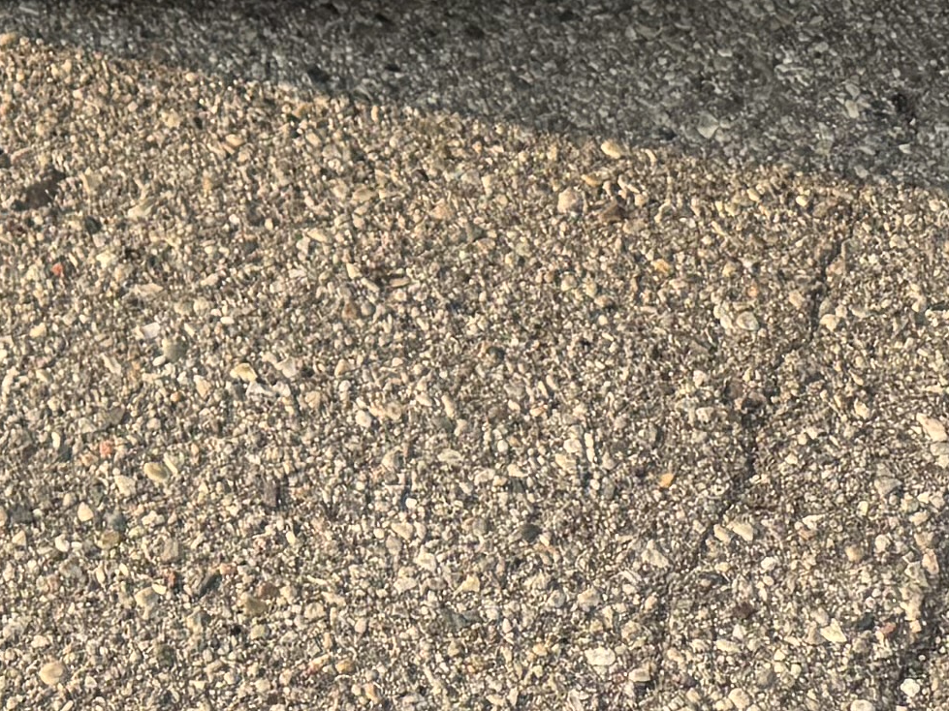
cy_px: -1182
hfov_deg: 13.1
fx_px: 3838
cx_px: -569
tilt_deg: -20.7
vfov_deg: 9.1
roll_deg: +0.1
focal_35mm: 140
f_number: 1.78
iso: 80
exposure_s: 1/1151
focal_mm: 6.76
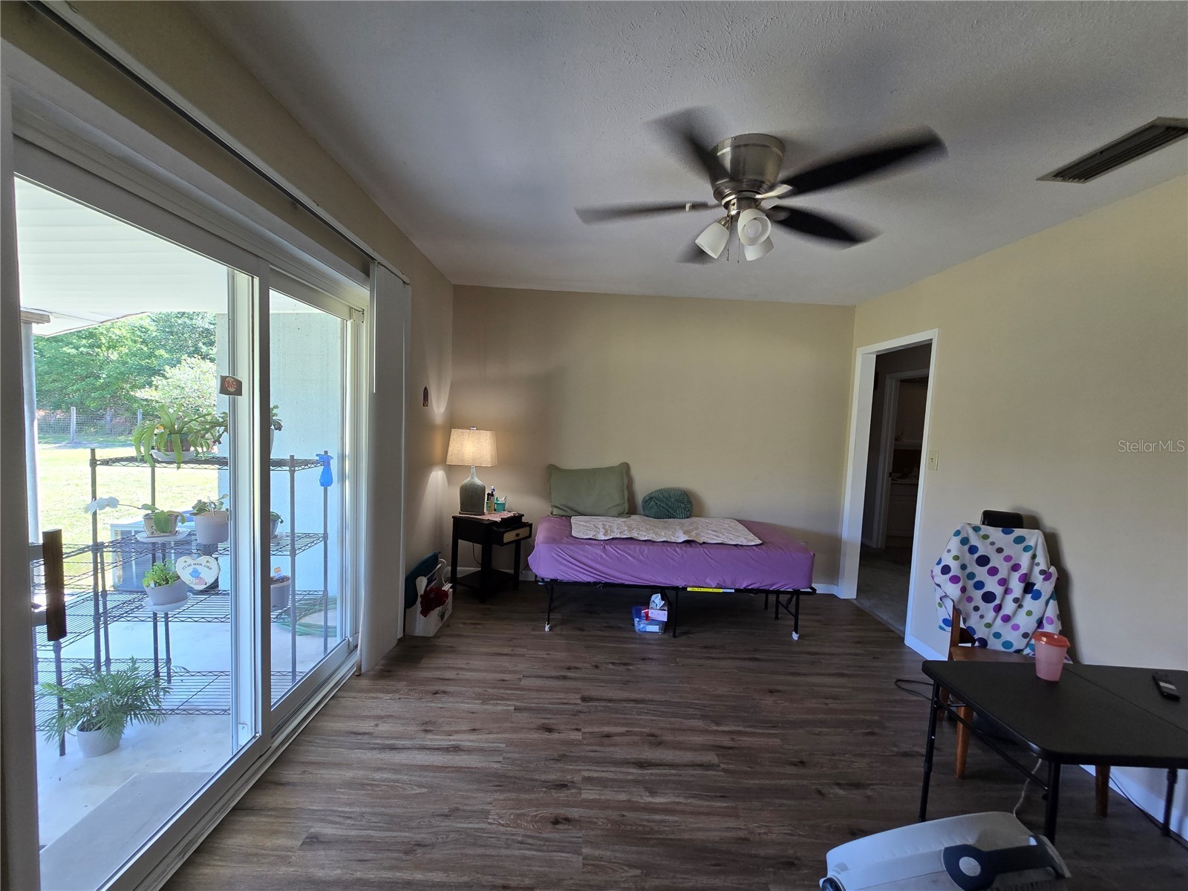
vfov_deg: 89.9
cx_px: 594
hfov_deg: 106.2
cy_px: 446
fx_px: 446
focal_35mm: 13
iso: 100
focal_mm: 2.2
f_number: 2.2
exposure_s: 1/60
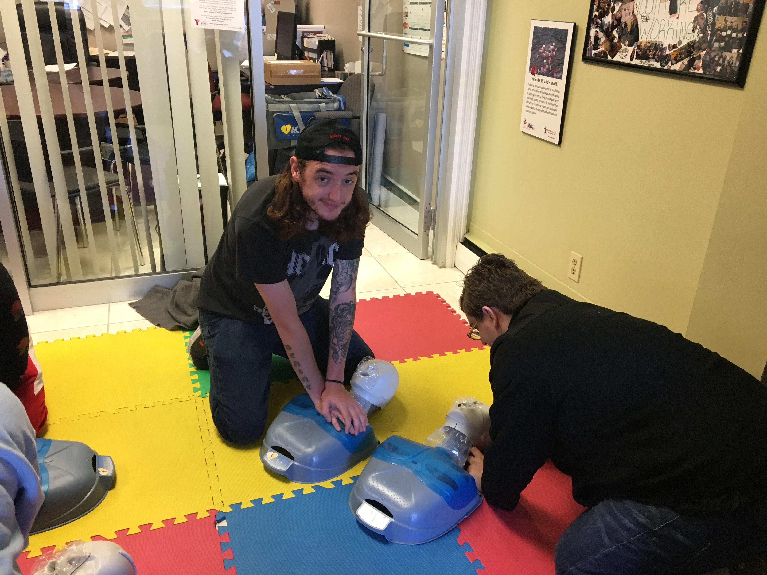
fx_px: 643
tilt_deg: -22.8
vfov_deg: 48.2
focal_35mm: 29
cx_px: 384
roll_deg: -1.1
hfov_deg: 61.7
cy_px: 288
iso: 64
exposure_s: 1/30
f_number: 2.2
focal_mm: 4.15
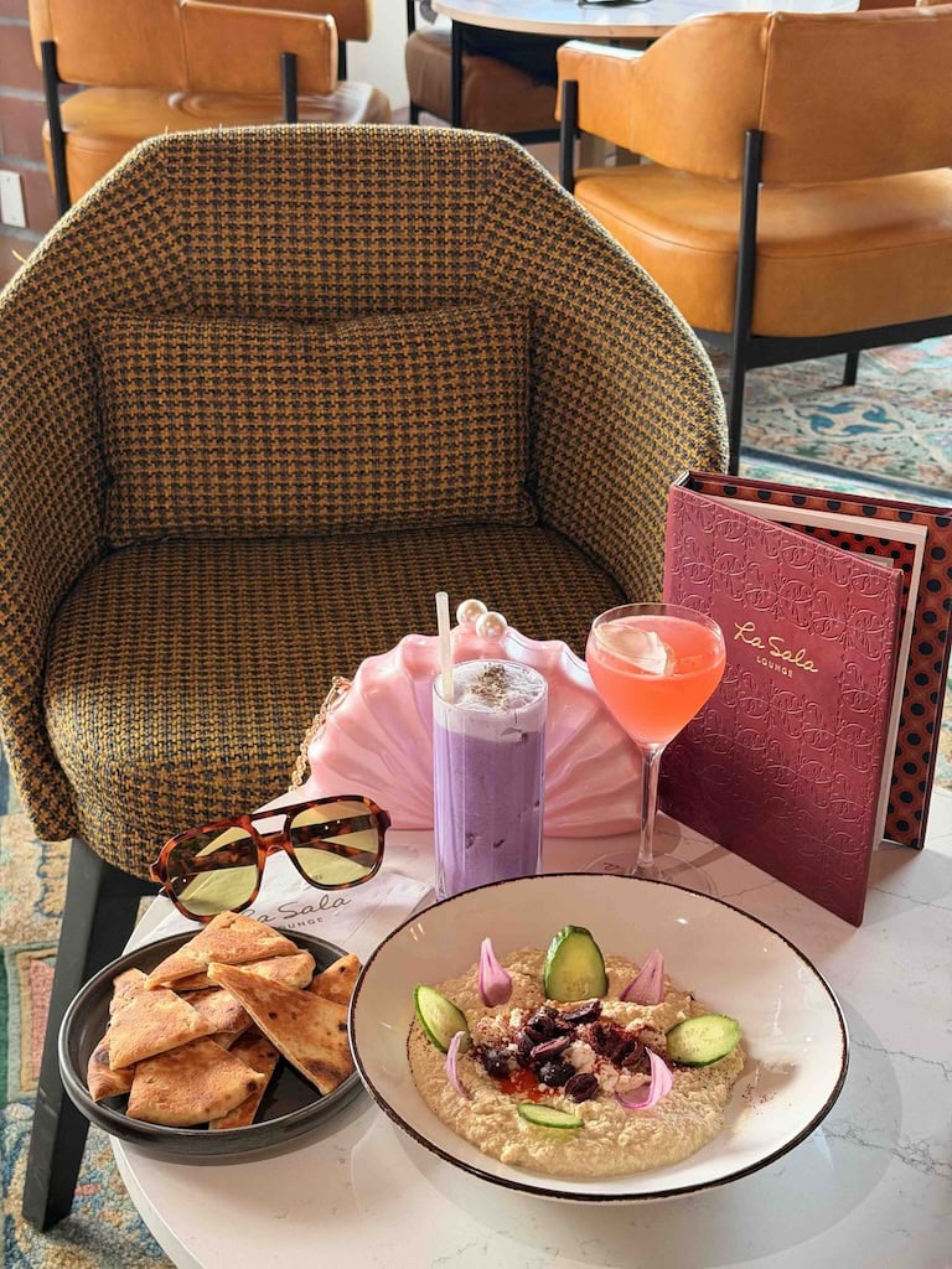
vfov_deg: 39.7
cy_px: 634
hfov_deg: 30.3
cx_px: 476
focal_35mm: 48
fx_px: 1760
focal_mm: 6.8
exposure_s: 1/40
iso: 200
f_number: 1.8
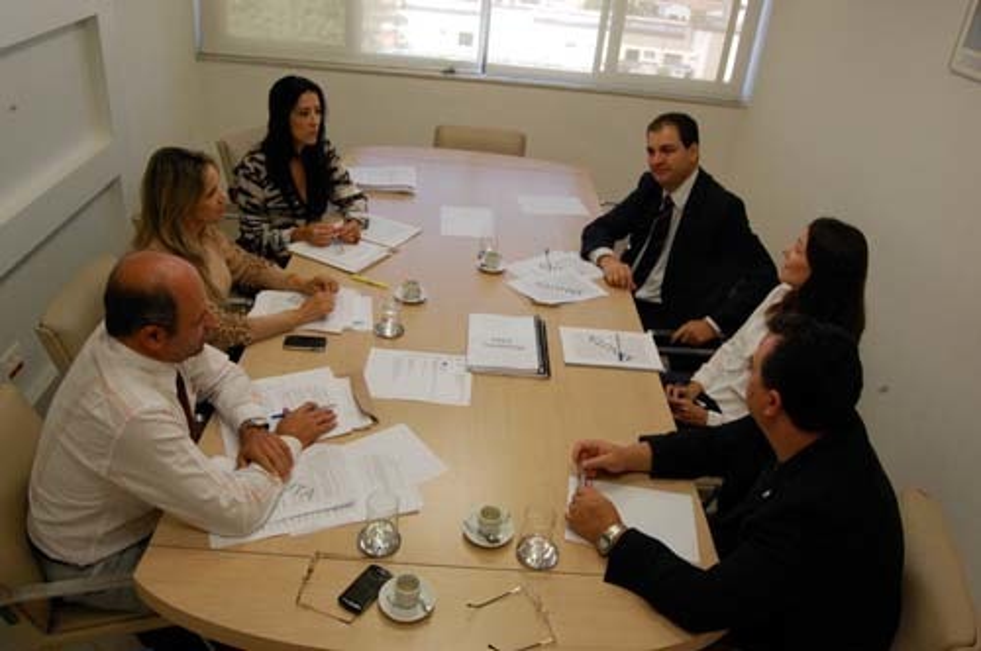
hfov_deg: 67.4
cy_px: 326
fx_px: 735
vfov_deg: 47.8
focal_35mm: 27
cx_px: 490
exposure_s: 1/50
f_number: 14
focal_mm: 18
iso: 1600
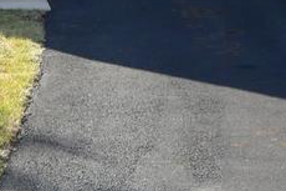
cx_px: -18
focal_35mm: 94
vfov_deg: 10.5
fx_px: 746
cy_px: -377
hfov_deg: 20.8
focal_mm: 20
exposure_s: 1/200
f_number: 14
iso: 800
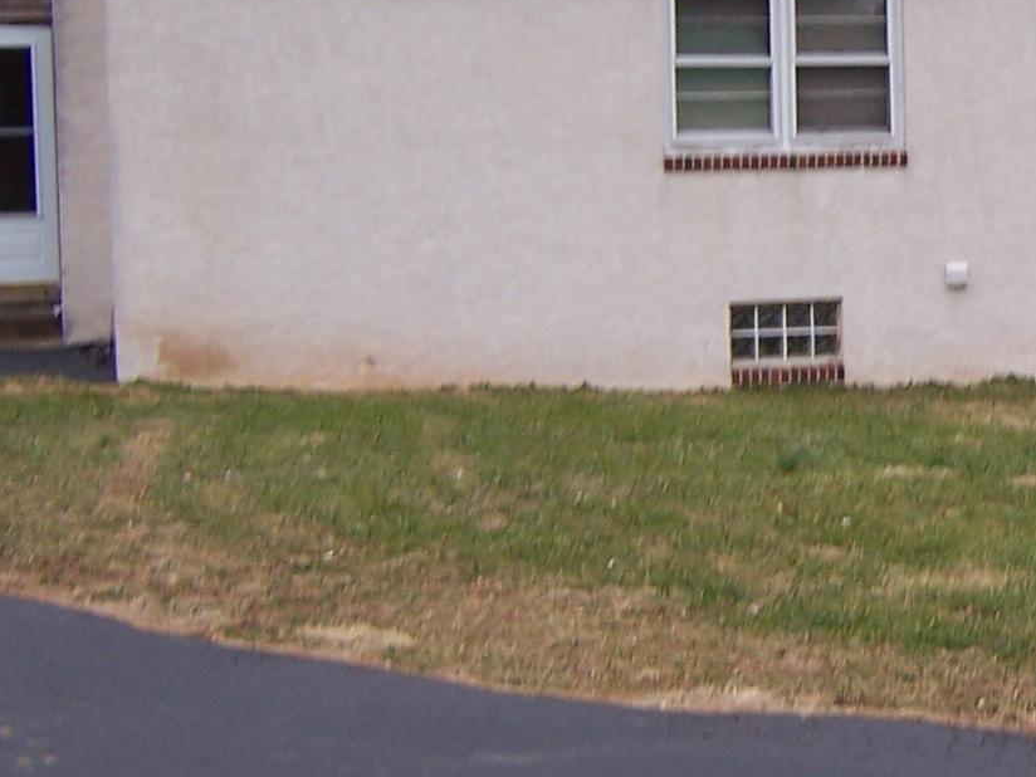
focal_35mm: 82
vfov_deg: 17.9
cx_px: 1065
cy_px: 244
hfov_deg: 22.8
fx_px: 2454
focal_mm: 5.5
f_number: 3.4
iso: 80
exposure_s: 1/90
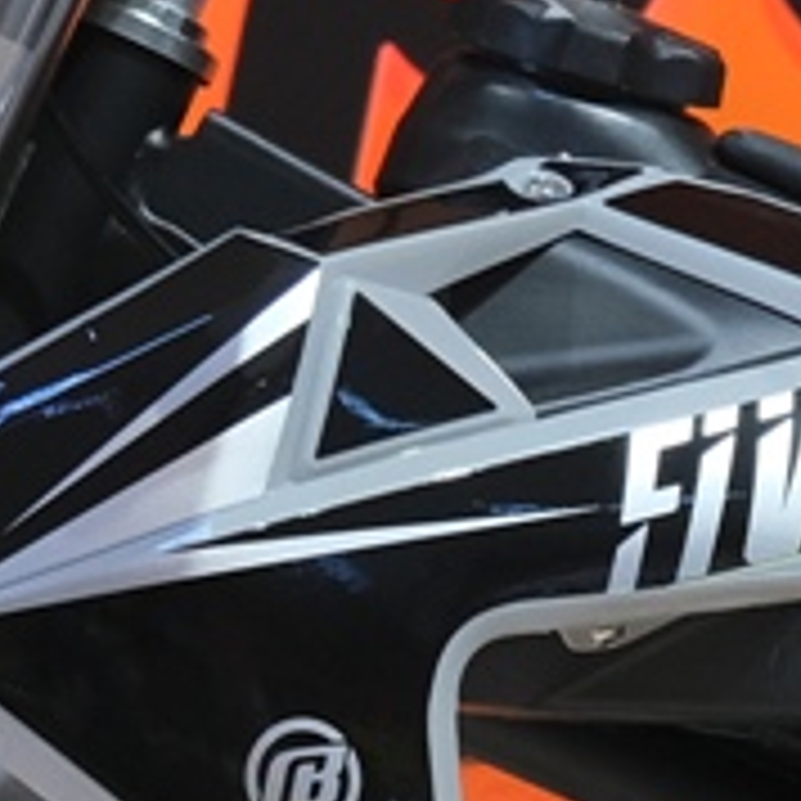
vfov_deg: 5.0
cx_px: 891
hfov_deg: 5.0
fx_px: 9189
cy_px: 1096
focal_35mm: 351
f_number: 4
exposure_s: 1/100
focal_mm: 30.8
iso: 1250
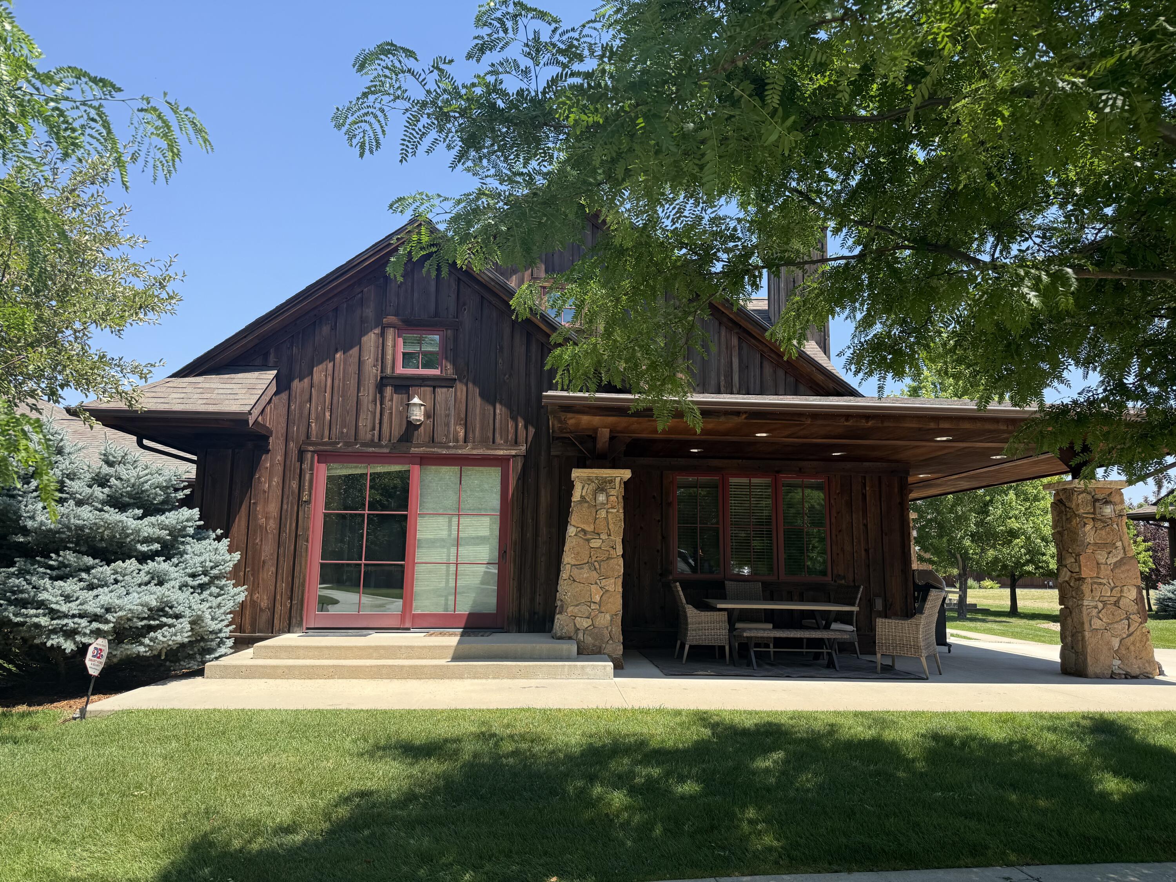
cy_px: 441
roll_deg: -1.3
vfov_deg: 56.8
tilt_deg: +8.6
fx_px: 815
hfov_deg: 71.6
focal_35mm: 24
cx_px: 588
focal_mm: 6.76
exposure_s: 1/1493
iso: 80
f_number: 1.78
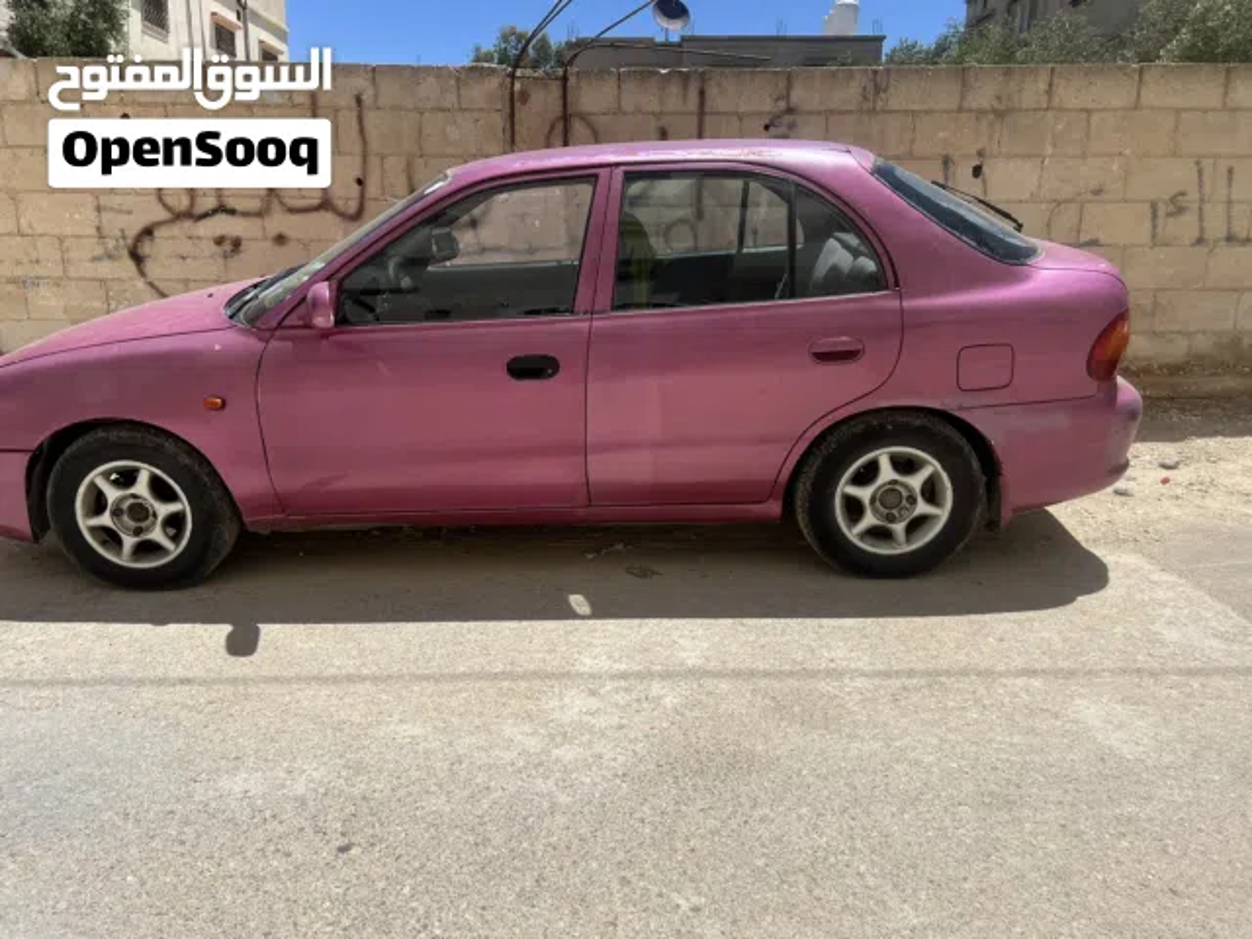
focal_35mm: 26
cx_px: 626
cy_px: 470
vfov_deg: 53.1
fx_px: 940
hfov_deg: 67.3
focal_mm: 5.7
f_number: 1.5
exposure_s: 1/6211
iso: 50
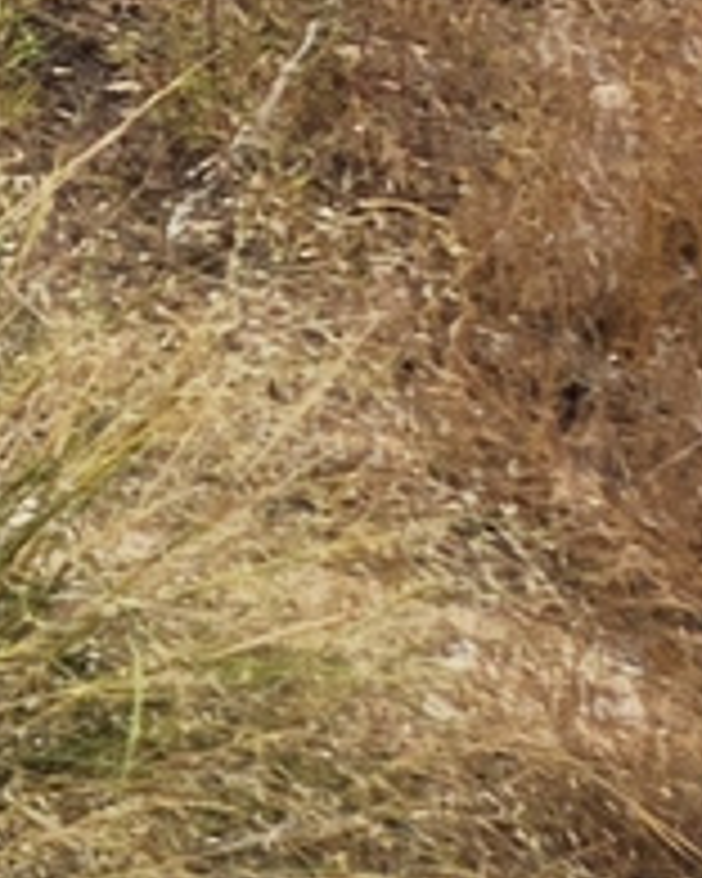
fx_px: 6129
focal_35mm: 236
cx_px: -2254
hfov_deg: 5.6
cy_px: -2107
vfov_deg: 7.0
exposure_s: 1/6743
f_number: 1.8
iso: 80
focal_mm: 5.4
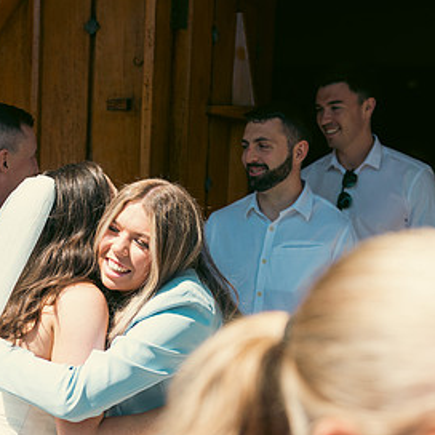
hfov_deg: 22.6
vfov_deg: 22.6
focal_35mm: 76
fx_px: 1081
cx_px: 122
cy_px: 305
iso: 100
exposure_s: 1/800
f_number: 3.5
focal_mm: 42
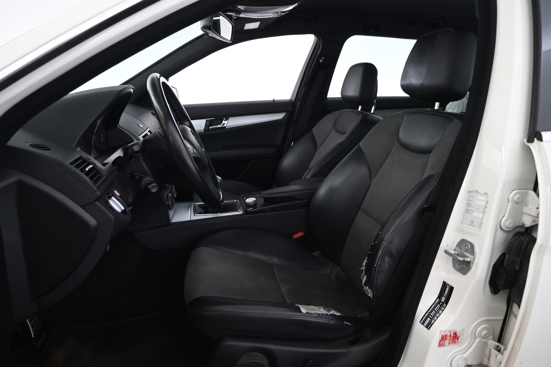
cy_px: 184
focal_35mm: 24
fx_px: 367
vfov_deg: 53.1
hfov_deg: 73.7
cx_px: 276
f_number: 3.5
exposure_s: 1/20
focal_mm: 16
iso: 1600
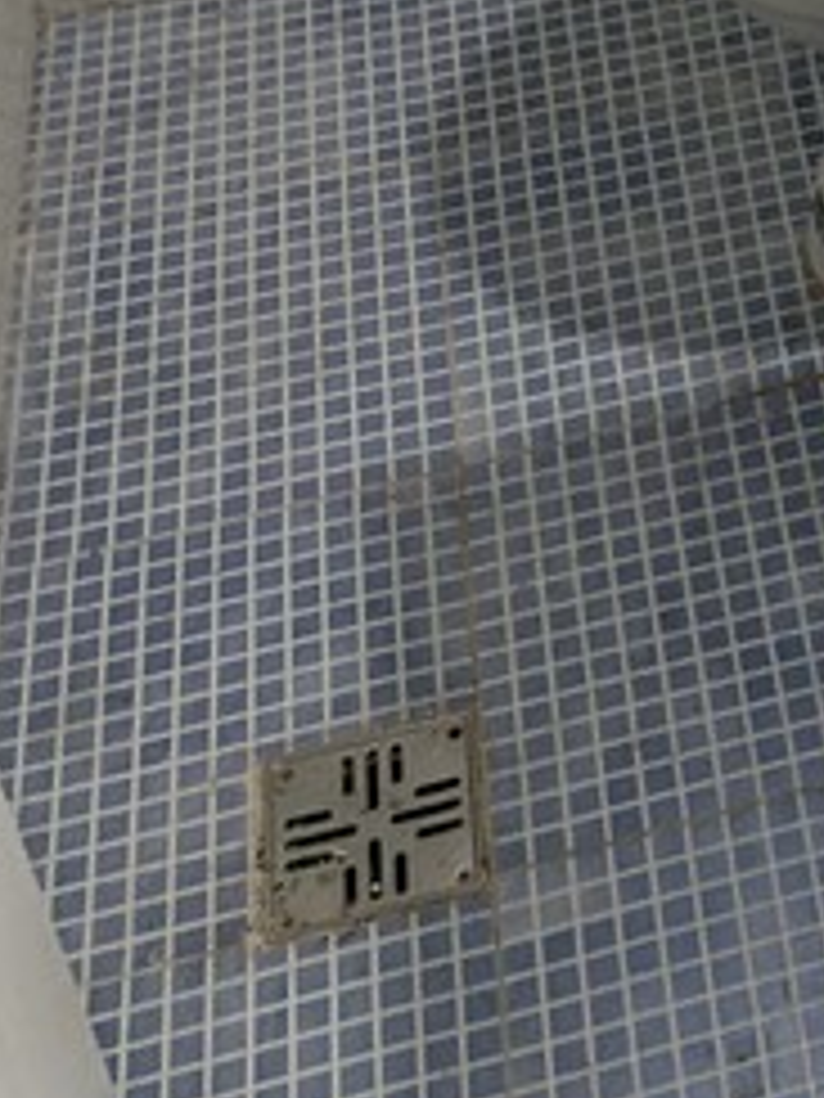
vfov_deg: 20.1
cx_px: 1252
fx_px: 2730
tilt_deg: -28.9
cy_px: -477
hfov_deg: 15.7
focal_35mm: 86
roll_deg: +1.5
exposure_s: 1/89
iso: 100
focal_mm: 4.25
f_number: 1.8
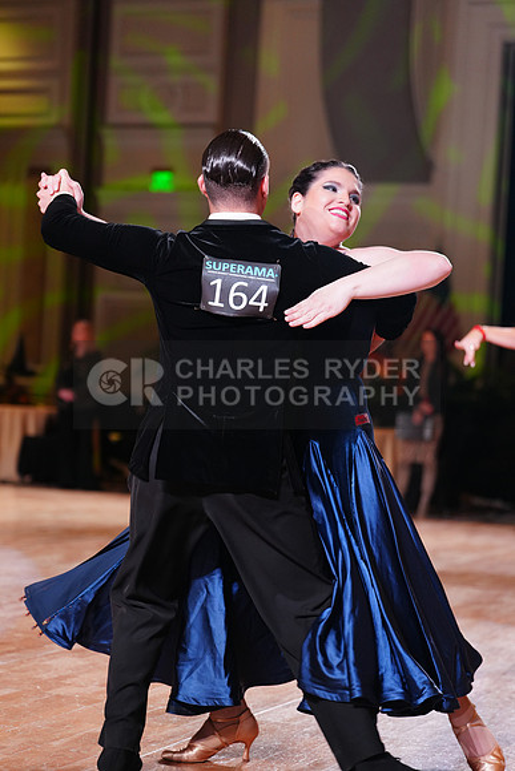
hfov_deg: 16.7
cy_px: 386
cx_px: 258
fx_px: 1758
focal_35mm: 82
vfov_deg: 24.8
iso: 1600
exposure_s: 1/400
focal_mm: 82
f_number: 2.8
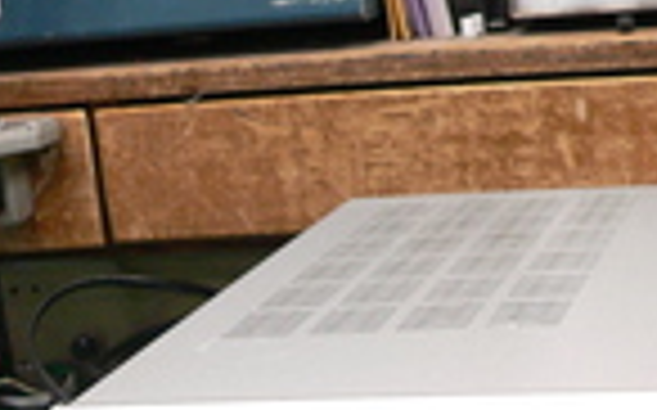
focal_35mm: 102
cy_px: 629
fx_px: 1825
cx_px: 450
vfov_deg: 12.2
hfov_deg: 20.3
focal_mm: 6.2
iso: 200
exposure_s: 1/15
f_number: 2.8
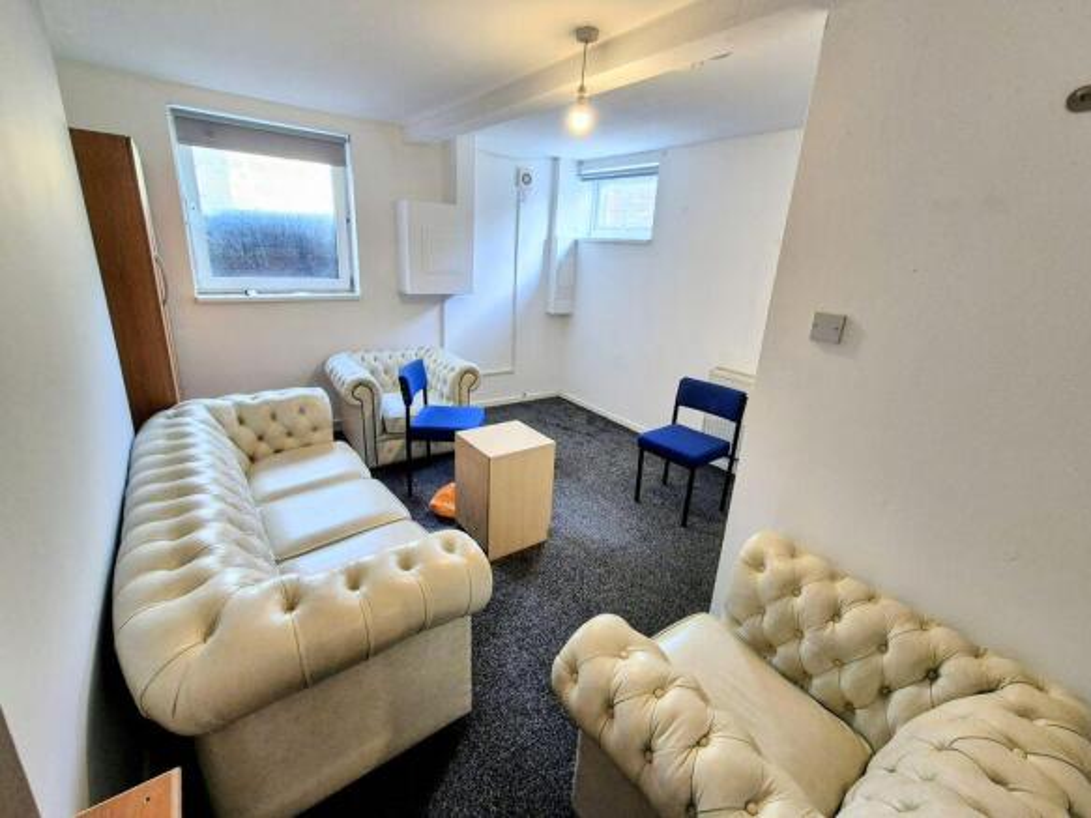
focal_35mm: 13
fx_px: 410
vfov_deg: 89.9
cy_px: 409
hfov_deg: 106.2
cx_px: 546
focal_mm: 2.2
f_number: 2.2
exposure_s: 1/50
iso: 160
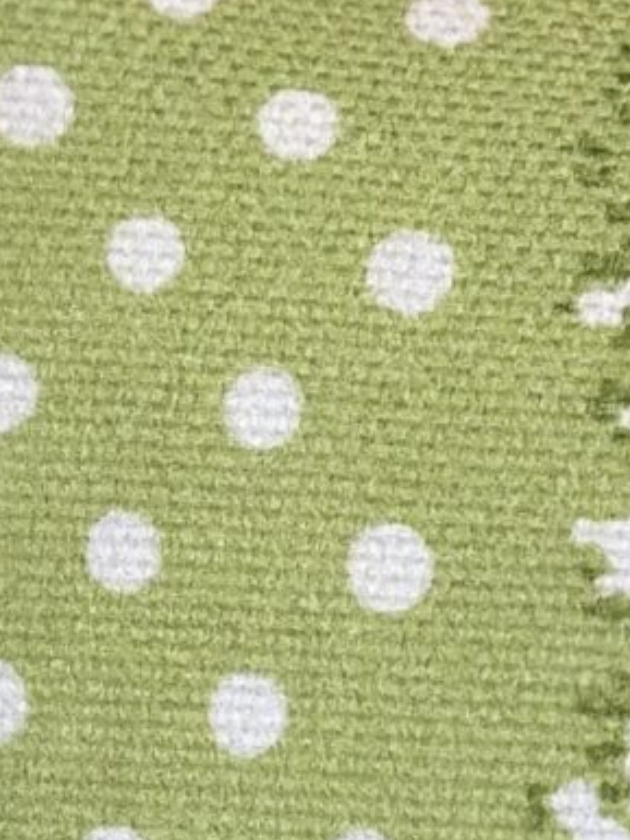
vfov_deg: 6.0
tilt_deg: -19.7
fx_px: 7737
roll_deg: +0.7
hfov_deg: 4.6
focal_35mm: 319
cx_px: 883
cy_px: 1900
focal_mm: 6.86
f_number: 1.78
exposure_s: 1/244
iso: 80
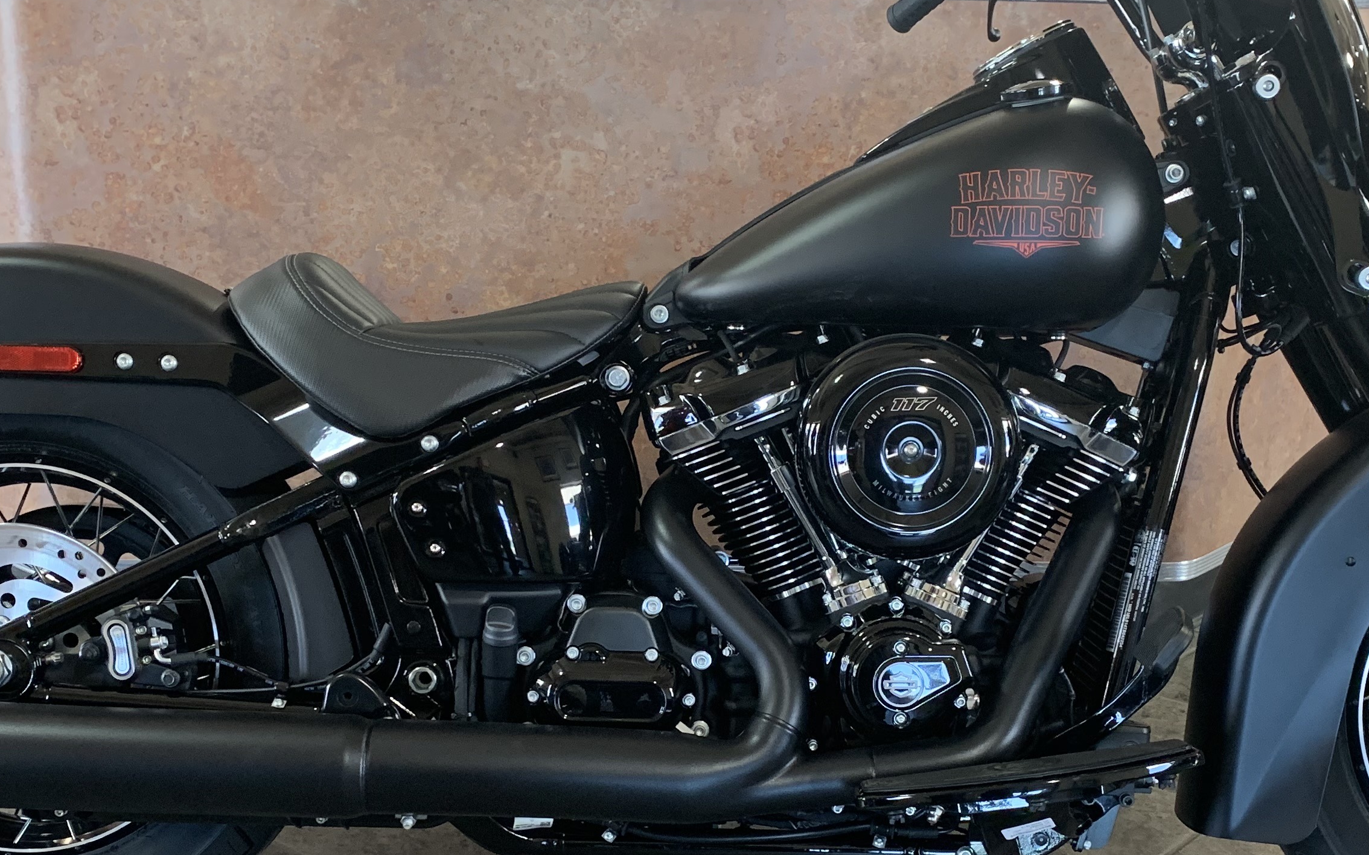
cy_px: 566
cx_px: 739
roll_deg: -0.7
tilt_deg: -18.9
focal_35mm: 49
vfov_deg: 26.2
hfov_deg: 41.0
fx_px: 1828
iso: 200
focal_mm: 4.25
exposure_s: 1/60
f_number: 1.8
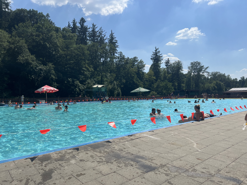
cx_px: 124
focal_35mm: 26
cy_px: 92
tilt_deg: +0.6
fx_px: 186
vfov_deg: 53.1
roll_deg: +1.3
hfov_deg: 67.3
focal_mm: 5.7
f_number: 1.5
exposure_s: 1/8000
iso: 50
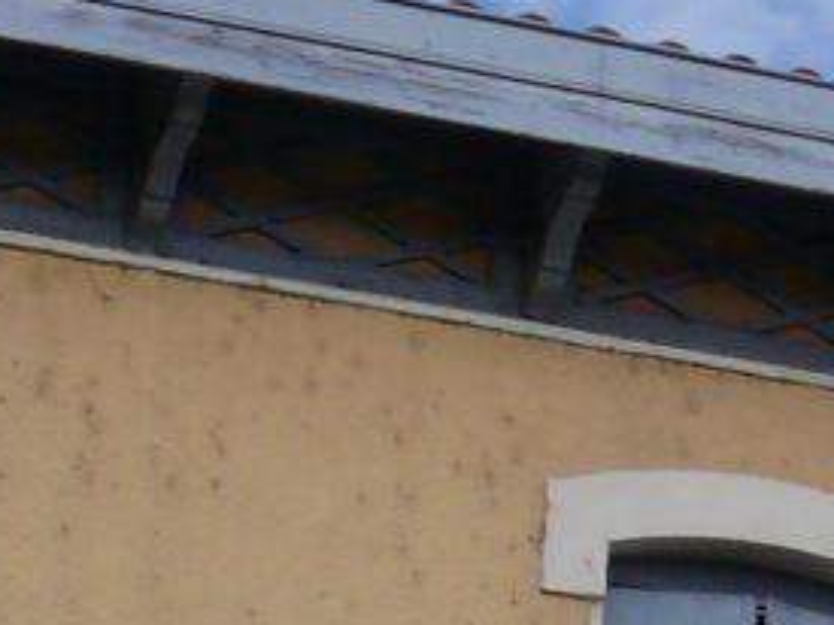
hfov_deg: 8.1
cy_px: 1077
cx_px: 1659
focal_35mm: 232
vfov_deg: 6.3
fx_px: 5587
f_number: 6.3
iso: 100
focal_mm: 7.4
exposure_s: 1/400
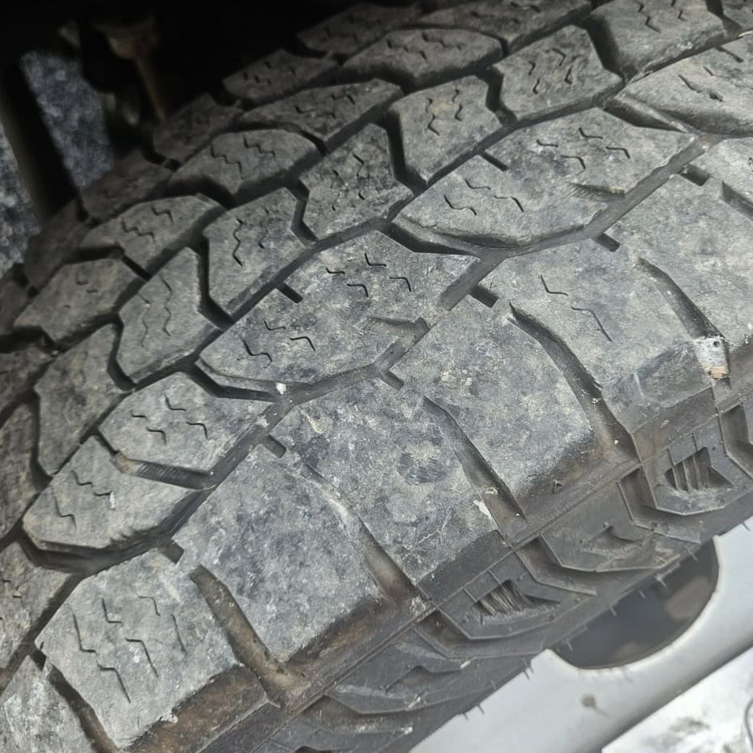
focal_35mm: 28
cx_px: 408
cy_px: 381
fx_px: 689
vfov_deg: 57.3
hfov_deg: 57.2
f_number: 1.8
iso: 50
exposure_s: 1/120
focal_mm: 5.4
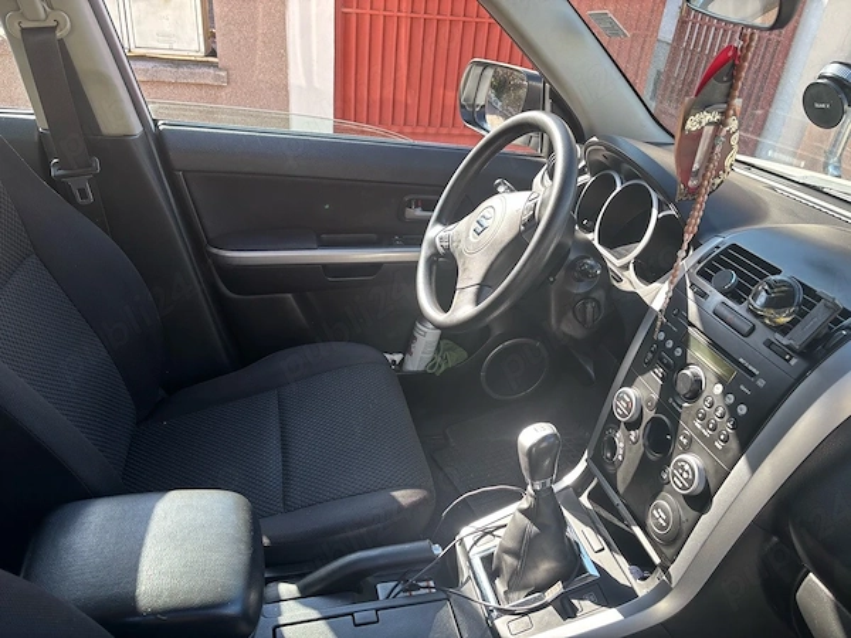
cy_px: 319
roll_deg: -5.6
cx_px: 426
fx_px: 639
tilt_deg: -30.8
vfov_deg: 53.1
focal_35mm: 26
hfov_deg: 67.3
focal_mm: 5.96
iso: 40
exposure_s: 1/121
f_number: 1.6
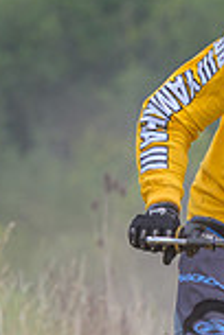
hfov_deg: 1.3
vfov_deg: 1.9
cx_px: 297
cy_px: 412
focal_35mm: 1079
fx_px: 10070
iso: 64
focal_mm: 150
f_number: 4.5
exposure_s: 1/400
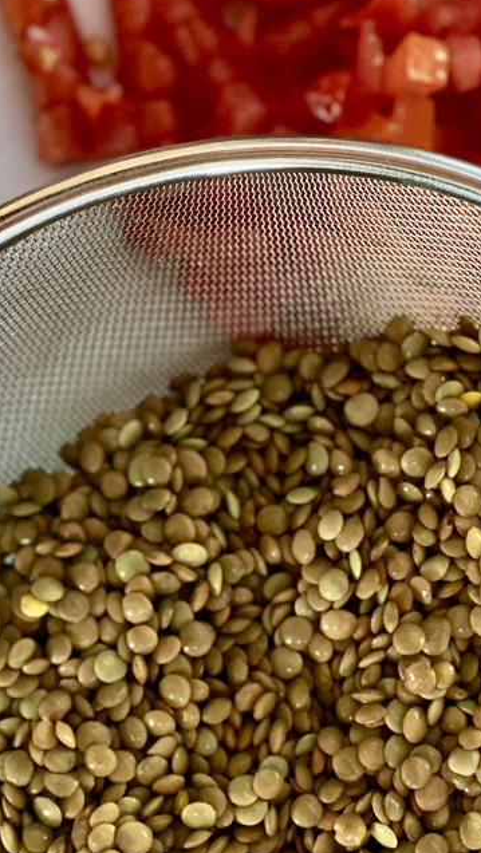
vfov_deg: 23.4
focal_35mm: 91
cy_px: 408
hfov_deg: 13.3
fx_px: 2060
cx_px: 360
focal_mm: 6
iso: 400
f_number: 2
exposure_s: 1/15
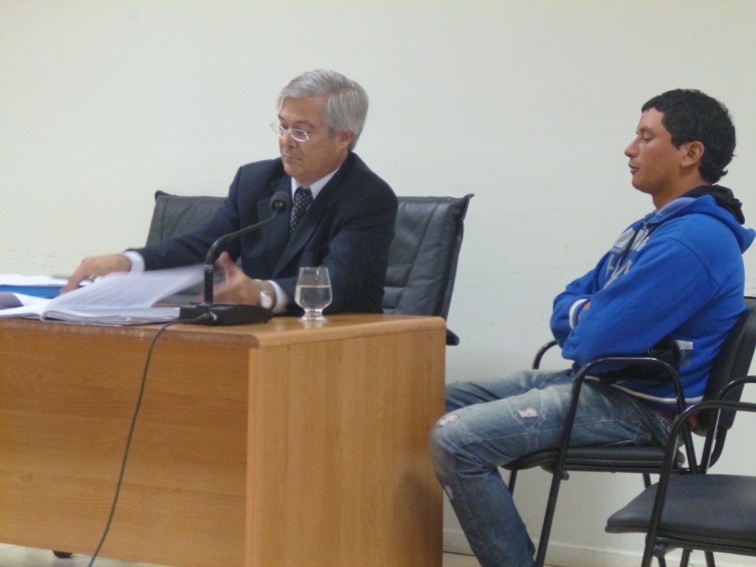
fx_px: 1813
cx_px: 378
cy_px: 284
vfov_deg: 17.8
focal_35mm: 83
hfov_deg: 23.6
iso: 400
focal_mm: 14.8
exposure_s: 1/13
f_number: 5.1
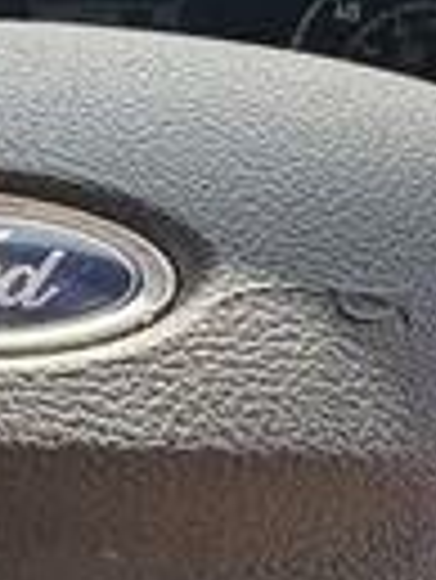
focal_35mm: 97
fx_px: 1626
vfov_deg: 20.1
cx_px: 153
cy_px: 414
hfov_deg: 15.2
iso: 64
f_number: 2.2
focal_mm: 2.22
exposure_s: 1/182
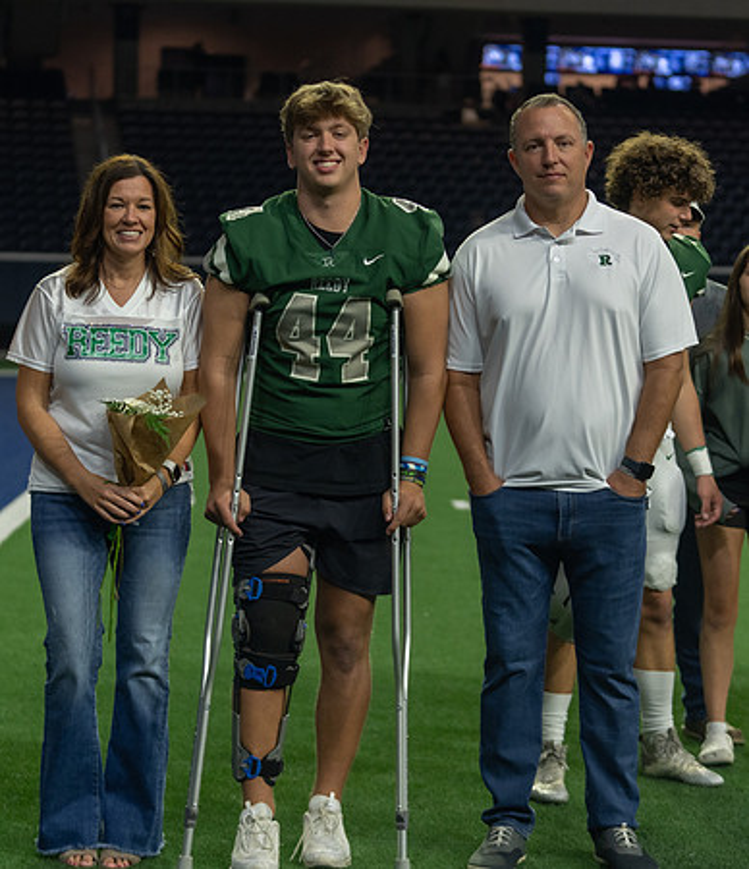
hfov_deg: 15.9
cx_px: 372
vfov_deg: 18.4
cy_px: 422
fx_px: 2687
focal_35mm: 101
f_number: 2.8
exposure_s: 1/320
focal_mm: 70
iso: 1000
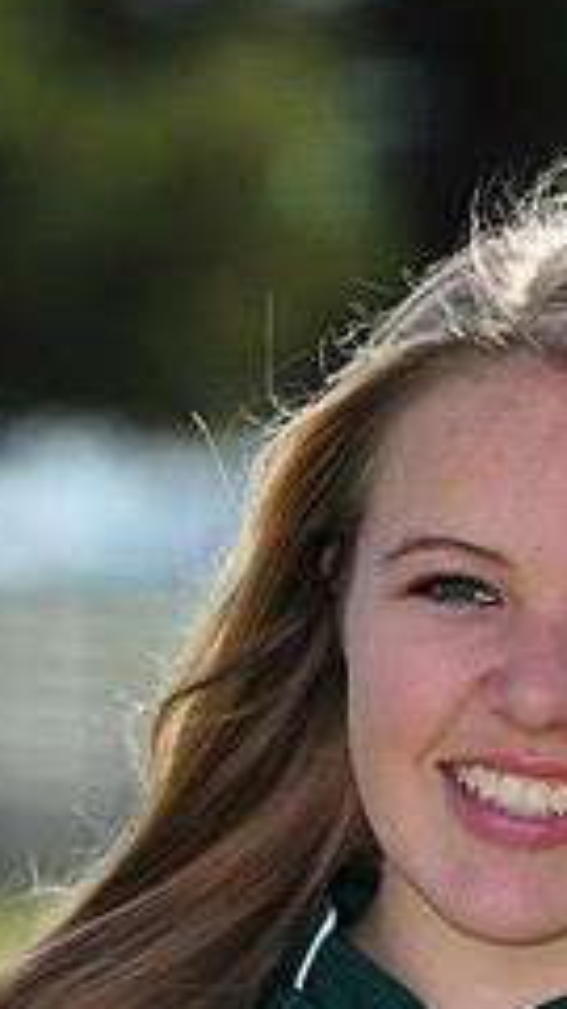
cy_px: 1093
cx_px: 445
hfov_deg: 2.4
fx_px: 13524
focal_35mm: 506
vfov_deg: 4.3
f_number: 4.5
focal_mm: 200
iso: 200
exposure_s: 1/1000
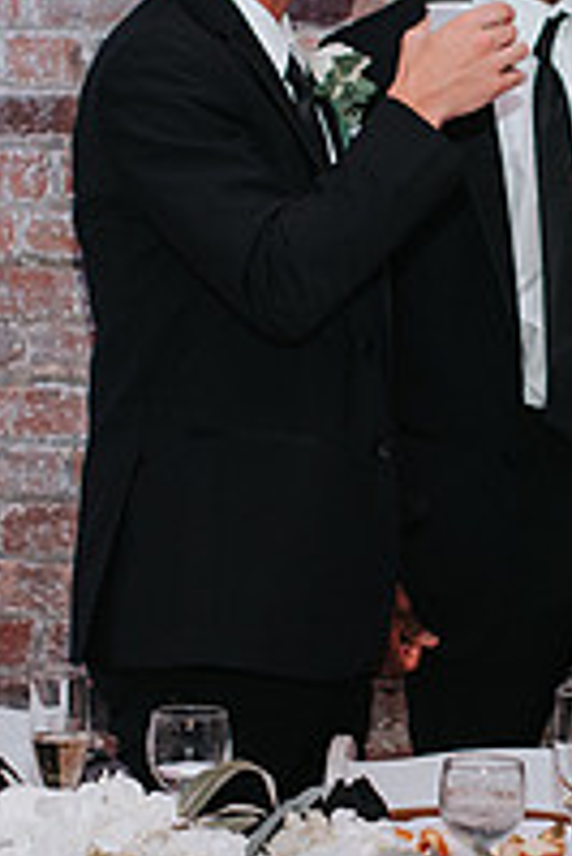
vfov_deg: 11.9
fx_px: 4116
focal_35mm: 173
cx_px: 599
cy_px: 360
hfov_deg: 7.9
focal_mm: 50
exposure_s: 1/125
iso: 1000
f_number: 3.5
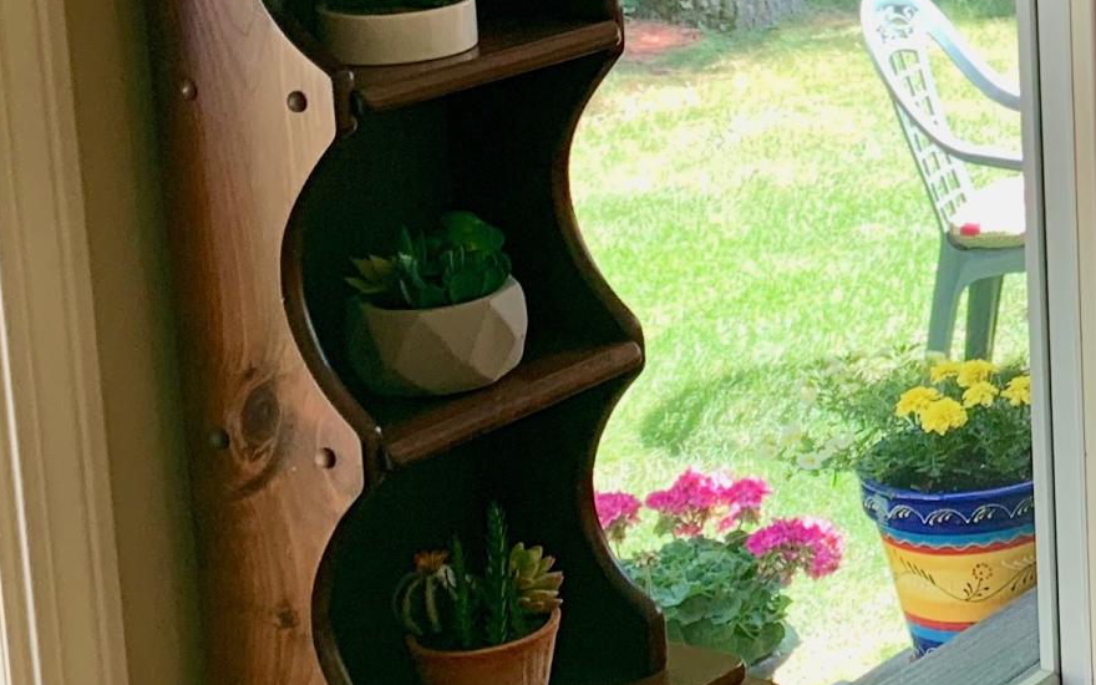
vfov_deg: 13.6
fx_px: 2808
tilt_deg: -8.5
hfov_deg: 19.1
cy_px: -92
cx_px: 1693
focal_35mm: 94
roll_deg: -0.5
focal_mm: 4.25
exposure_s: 1/120
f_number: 1.8
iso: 25
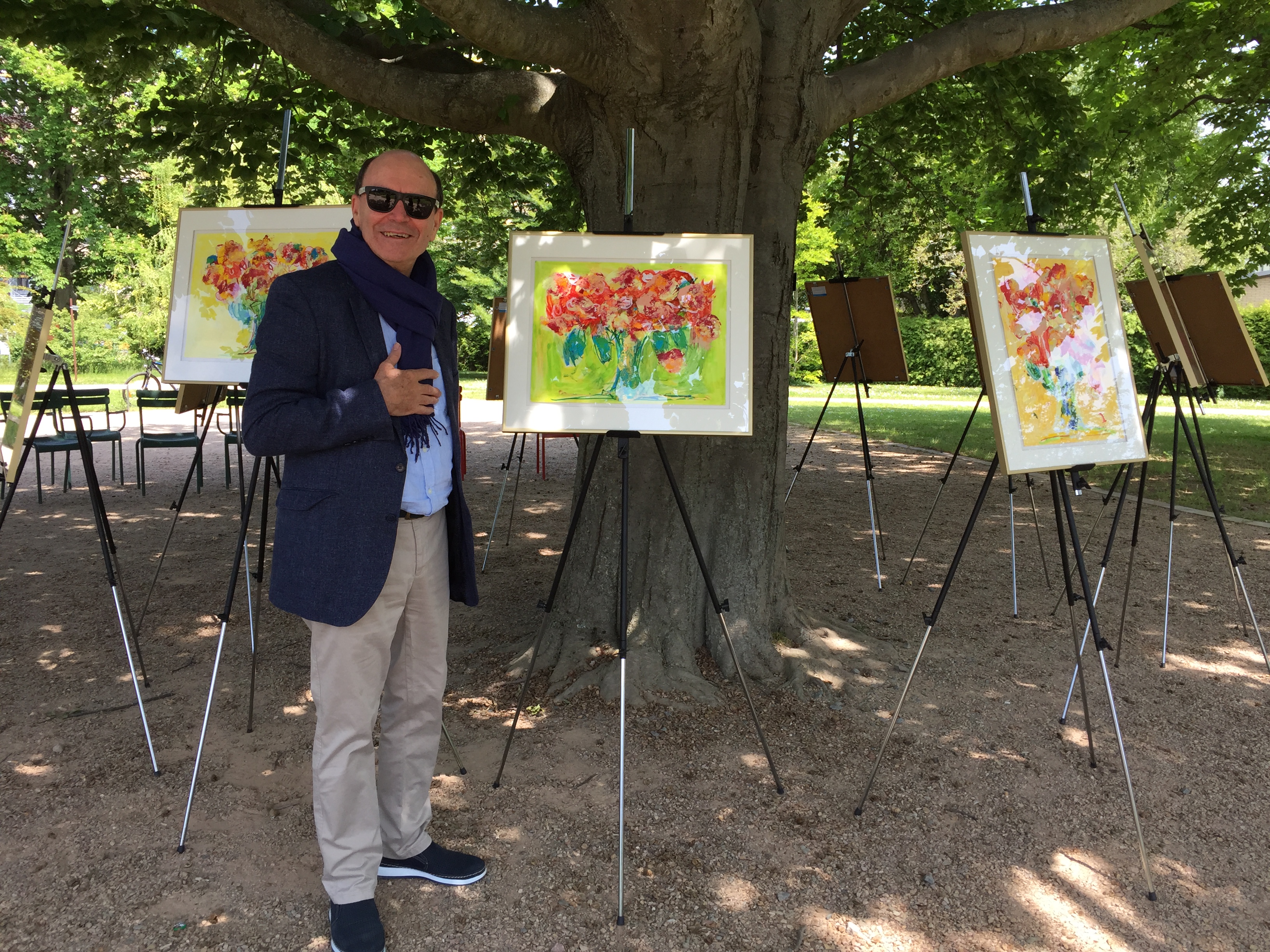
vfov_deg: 48.2
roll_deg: +1.2
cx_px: 635
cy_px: 476
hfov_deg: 61.7
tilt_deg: -9.6
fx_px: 1064
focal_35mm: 29
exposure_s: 1/344
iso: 32
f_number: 2.2
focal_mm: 4.15
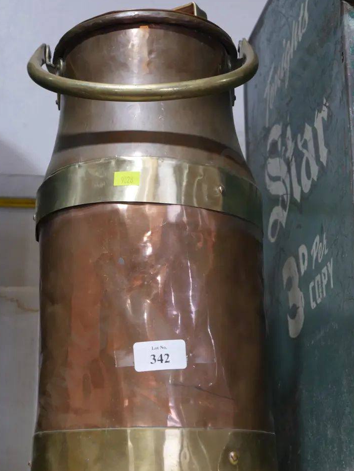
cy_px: 241
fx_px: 885
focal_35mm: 65
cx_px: 169
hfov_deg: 22.6
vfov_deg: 29.8
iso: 1000
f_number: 5.4
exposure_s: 1/60
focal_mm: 30
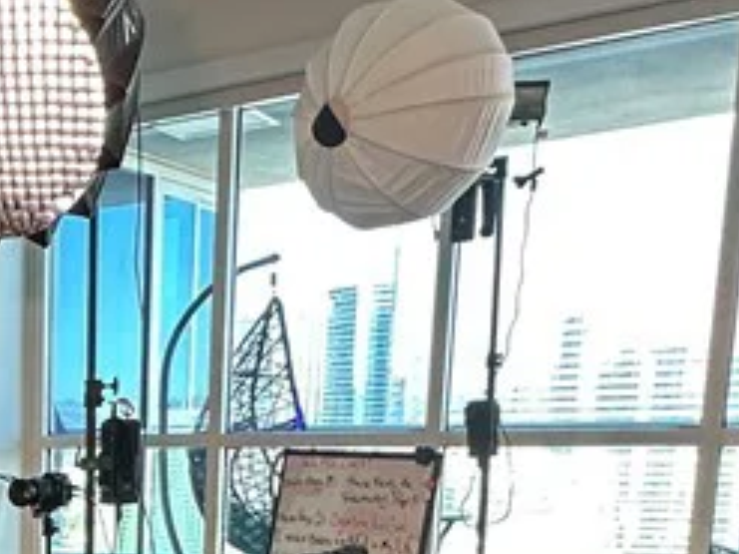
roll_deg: +2.3
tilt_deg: -9.5
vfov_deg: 23.3
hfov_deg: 27.3
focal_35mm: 58
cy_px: 644
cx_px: -242
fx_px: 1238
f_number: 2.2
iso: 160
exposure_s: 1/60
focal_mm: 2.22
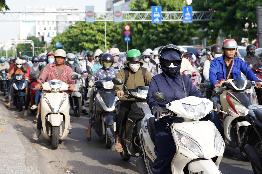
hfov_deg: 24.8
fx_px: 596
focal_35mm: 82
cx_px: 141
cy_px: 81
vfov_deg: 16.6
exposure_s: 1/250
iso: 100
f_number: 5
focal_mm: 70
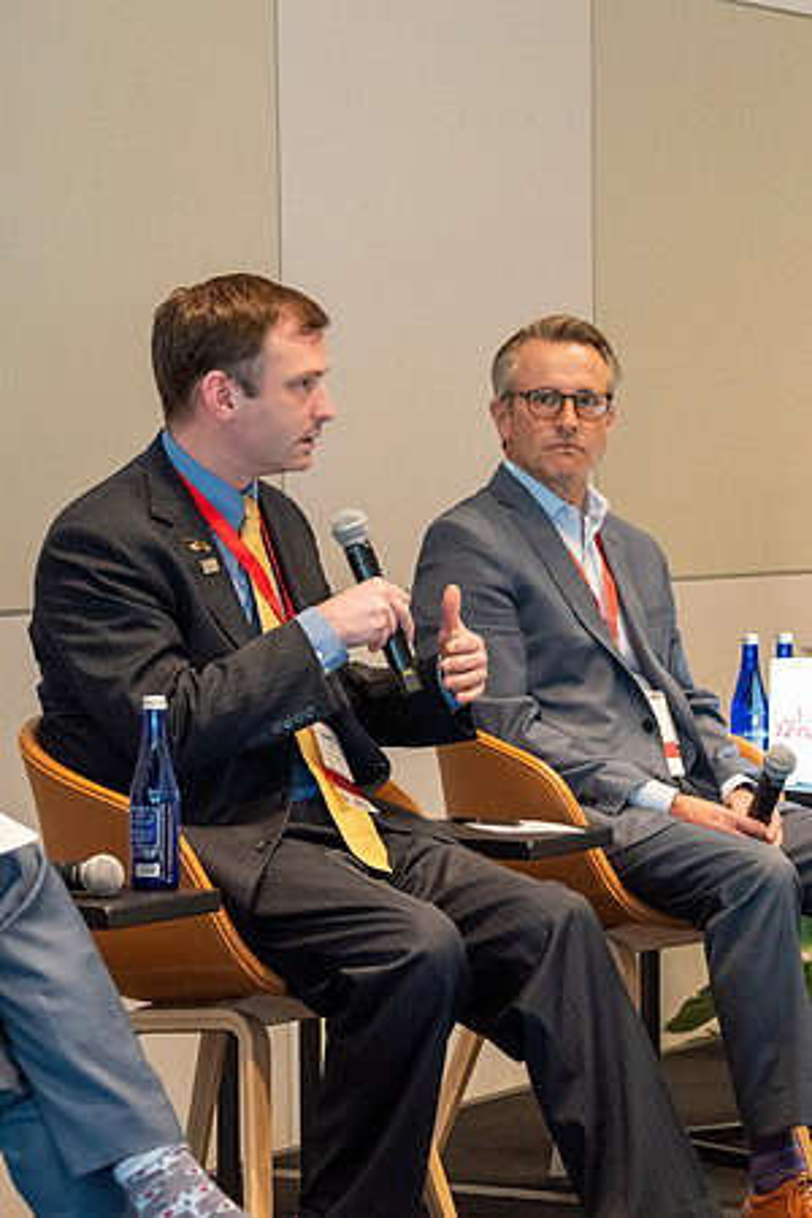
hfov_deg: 11.1
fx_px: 4161
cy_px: 609
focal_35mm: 123
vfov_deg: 16.7
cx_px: 406
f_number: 5.6
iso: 4500
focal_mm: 82
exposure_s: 1/60
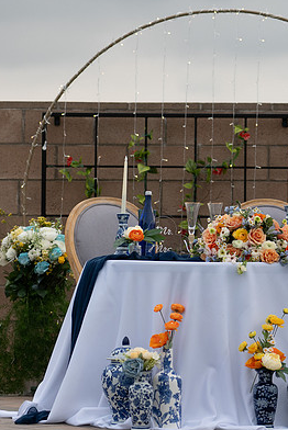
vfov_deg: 13.0
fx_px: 1893
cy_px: 131
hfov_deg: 8.7
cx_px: 227
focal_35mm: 158
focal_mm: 70
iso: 400
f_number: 2.8
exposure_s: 1/2000
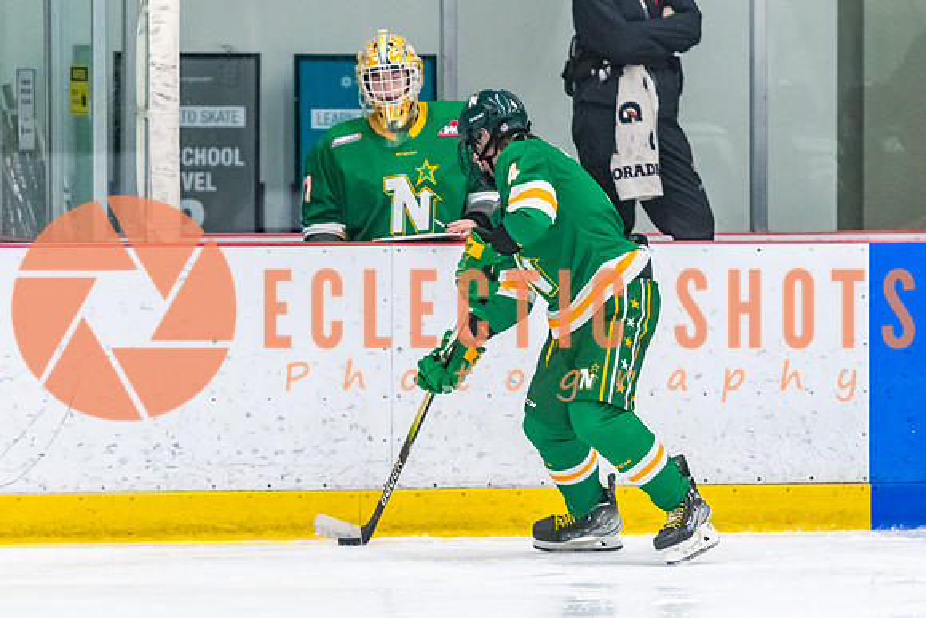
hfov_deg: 6.8
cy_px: 247
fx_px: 7817
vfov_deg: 4.5
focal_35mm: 304
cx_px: 463
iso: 4000
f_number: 2.8
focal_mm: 175
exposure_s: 1/800
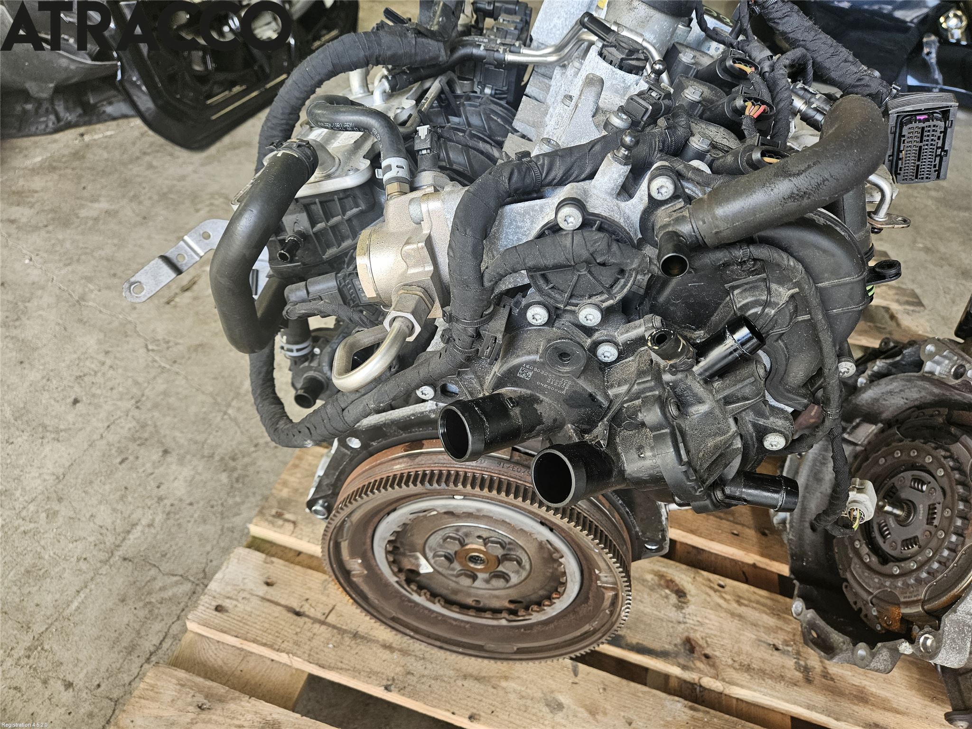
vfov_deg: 58.9
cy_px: 364
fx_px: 646
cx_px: 486
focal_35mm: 23
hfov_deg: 73.9
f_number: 1.8
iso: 160
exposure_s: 1/100
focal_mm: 5.4
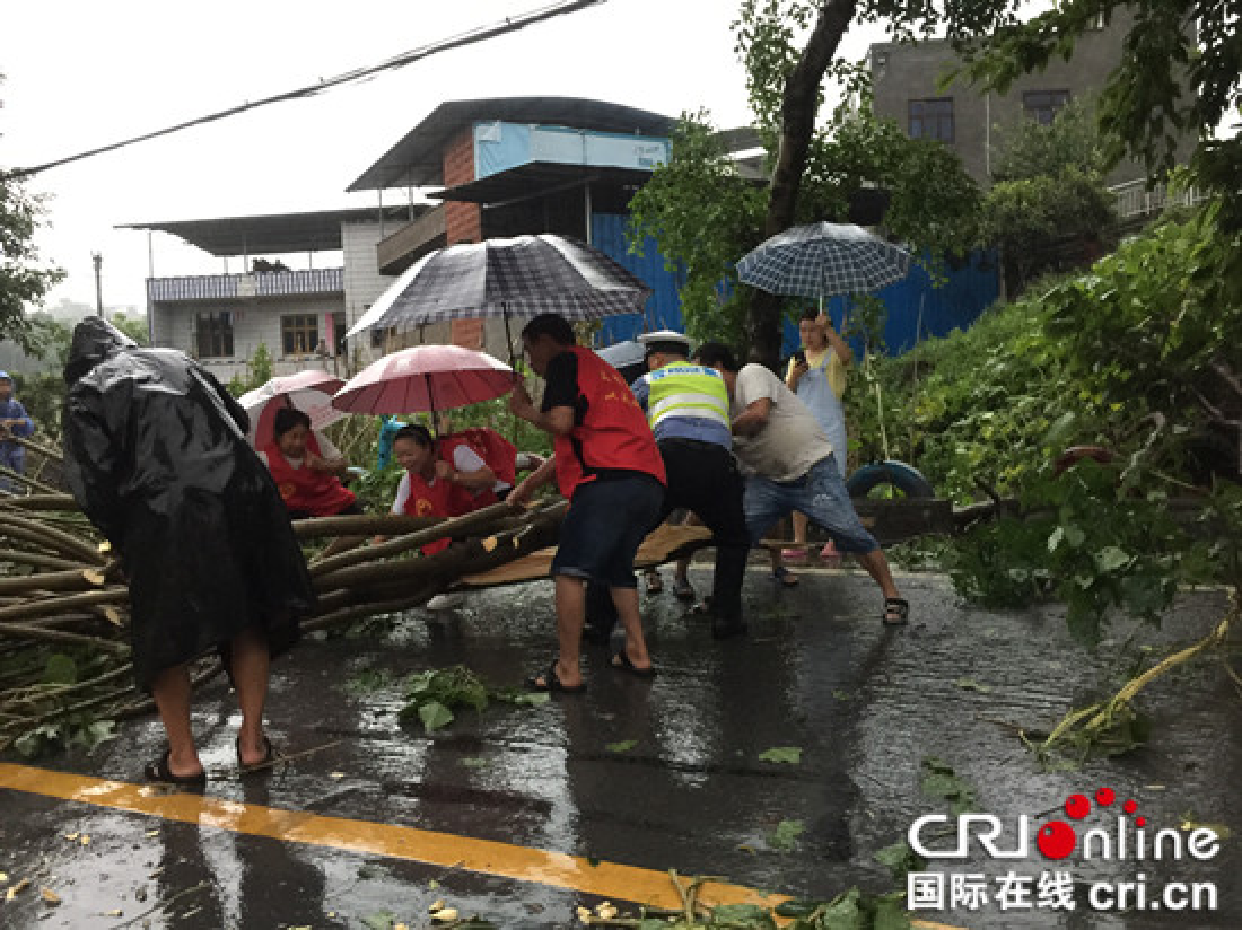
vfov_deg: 48.2
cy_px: 465
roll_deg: +3.1
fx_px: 1040
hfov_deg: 61.7
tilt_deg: -2.5
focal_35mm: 29
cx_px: 621
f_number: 2.2
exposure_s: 1/8
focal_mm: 4.15
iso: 125
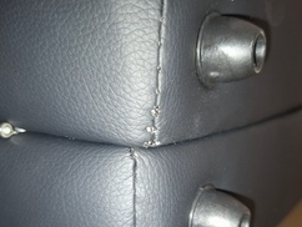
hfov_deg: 48.8
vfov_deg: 37.0
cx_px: 168
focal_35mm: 38
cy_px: 167
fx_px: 332
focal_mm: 5.54
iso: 50
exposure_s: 1/30
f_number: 1.8
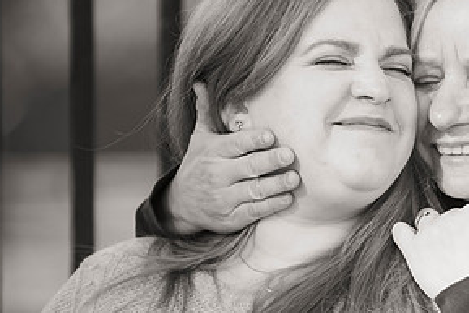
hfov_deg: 5.7
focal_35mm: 361
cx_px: 368
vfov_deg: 3.8
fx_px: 4705
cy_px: 126
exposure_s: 1/2000
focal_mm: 180
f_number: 3.2
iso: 640
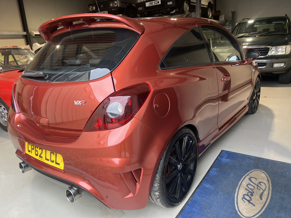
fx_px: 219
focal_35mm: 26
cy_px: 109
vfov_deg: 53.1
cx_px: 146
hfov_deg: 67.3
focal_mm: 5.7
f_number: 1.5
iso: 64
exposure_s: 1/100
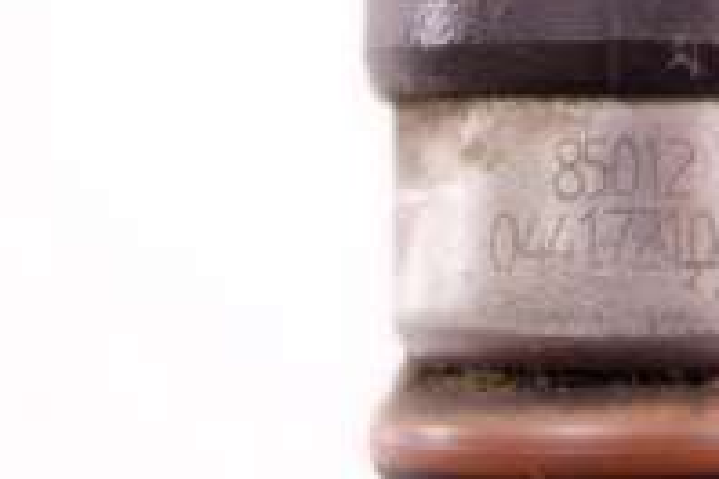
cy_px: 20
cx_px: 784
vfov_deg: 11.7
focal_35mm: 116
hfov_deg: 17.1
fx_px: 2317
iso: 125
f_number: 1.8
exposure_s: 1/100
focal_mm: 10.4
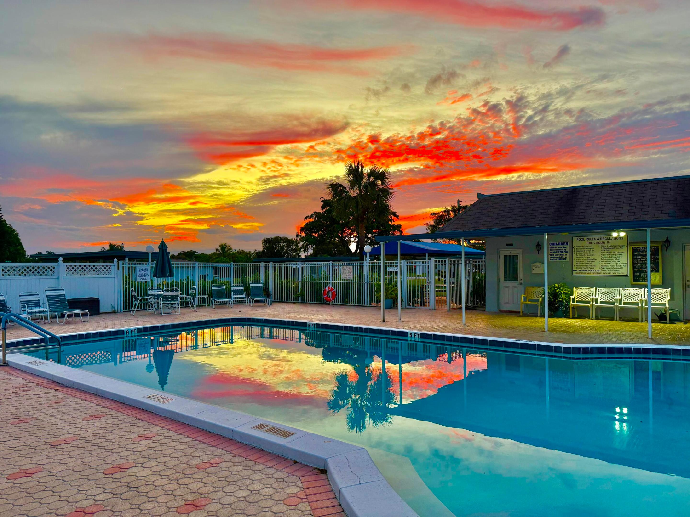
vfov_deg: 56.8
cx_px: 345
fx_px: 478
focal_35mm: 24
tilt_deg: +1.0
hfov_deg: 71.6
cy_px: 258
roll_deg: +0.5
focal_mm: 6.76
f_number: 1.78
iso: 160
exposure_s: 1/121
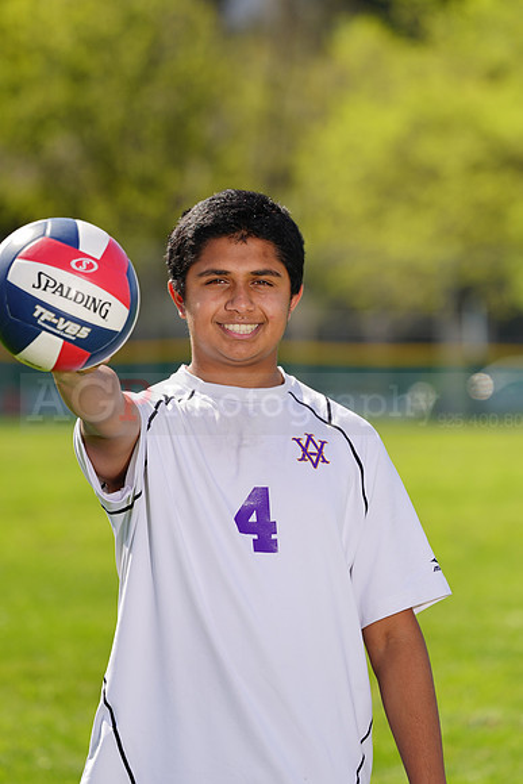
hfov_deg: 4.6
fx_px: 6468
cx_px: 262
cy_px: 392
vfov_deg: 6.9
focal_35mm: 297
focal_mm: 297
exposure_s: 1/200
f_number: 7.1
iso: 64
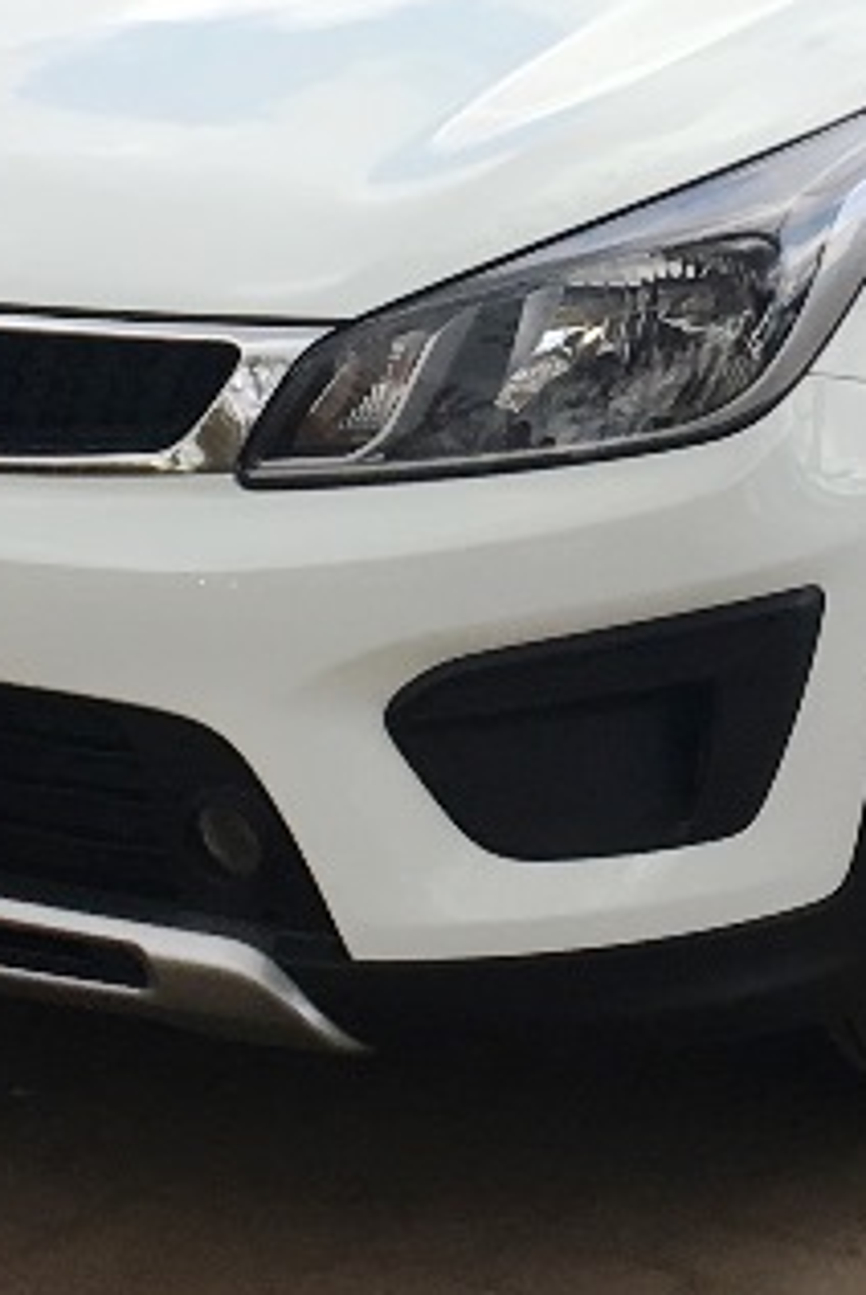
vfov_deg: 26.0
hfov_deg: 17.8
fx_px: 2736
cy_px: 212
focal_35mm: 76
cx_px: 727
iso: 25
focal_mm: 4.15
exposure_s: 1/557
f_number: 2.2
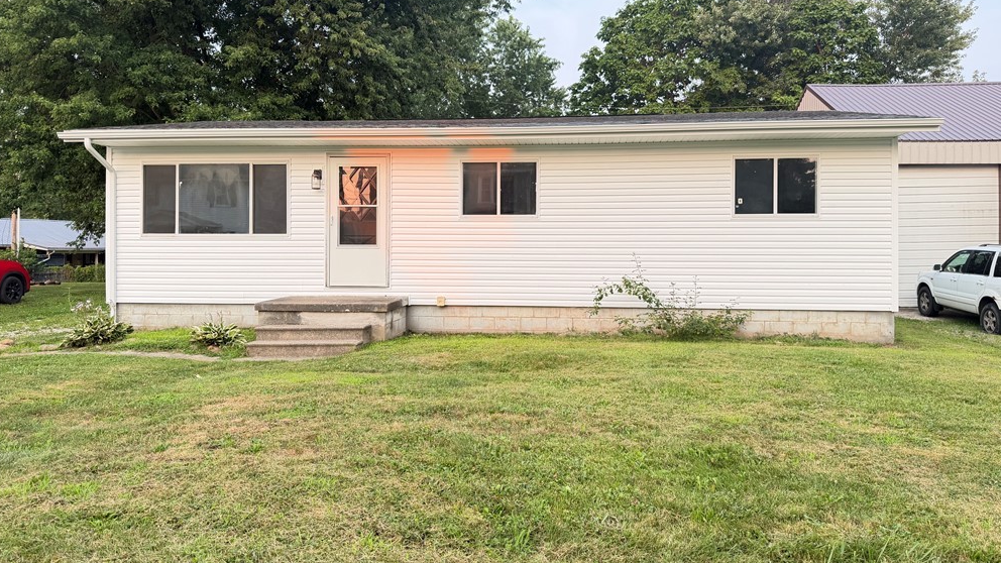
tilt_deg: -0.1
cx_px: 506
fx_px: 717
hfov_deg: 69.9
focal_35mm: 27
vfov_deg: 42.8
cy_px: 243
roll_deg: -0.2
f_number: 1.78
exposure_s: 1/151
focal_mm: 6.76
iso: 80
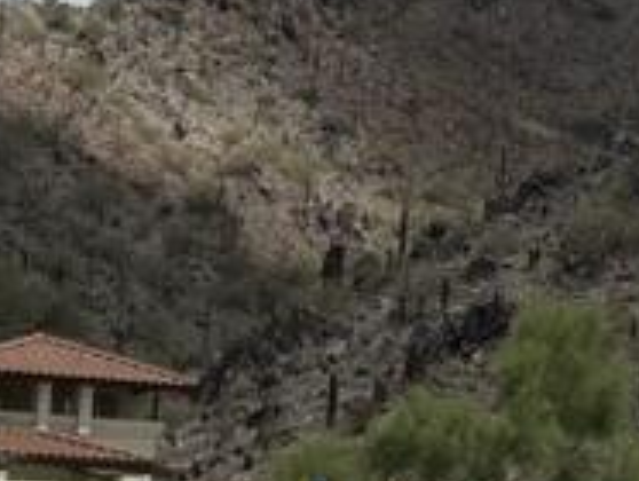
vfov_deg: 10.4
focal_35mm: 143
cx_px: 739
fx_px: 2643
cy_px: 89
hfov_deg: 13.5
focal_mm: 5.7
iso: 50
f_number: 1.5
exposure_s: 1/8000
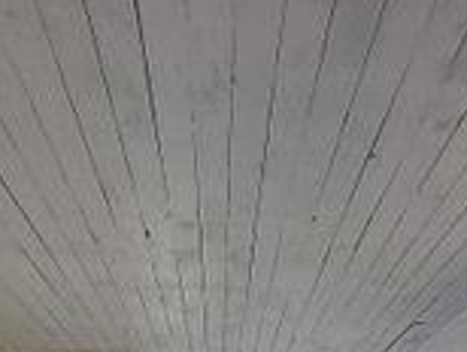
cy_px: 598
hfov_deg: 35.5
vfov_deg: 20.7
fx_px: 730
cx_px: 238
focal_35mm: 54
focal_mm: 2.2
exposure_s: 1/120
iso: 125
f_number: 2.2
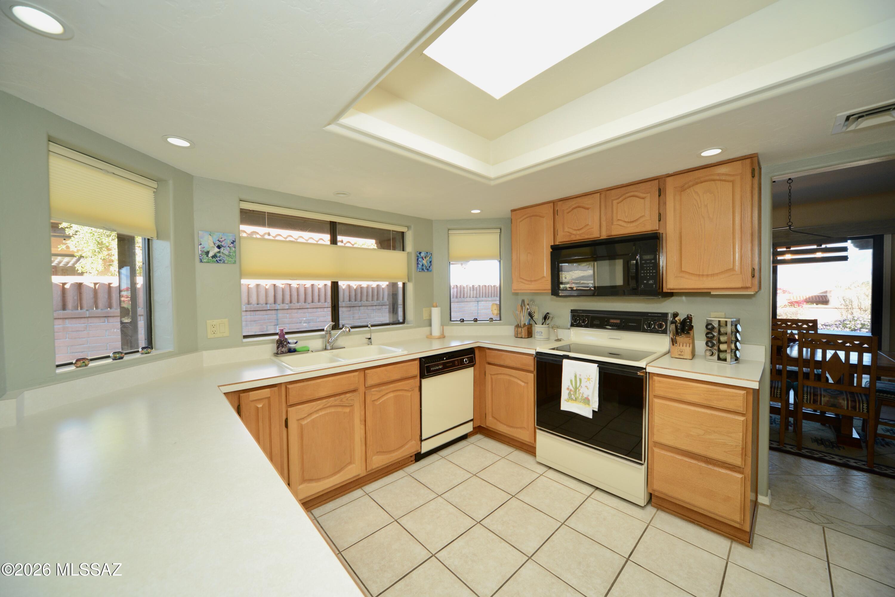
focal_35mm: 13
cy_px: 298
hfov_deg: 108.3
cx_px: 448
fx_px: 323
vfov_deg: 85.4
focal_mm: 13
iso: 800
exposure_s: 1/100
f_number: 7.1
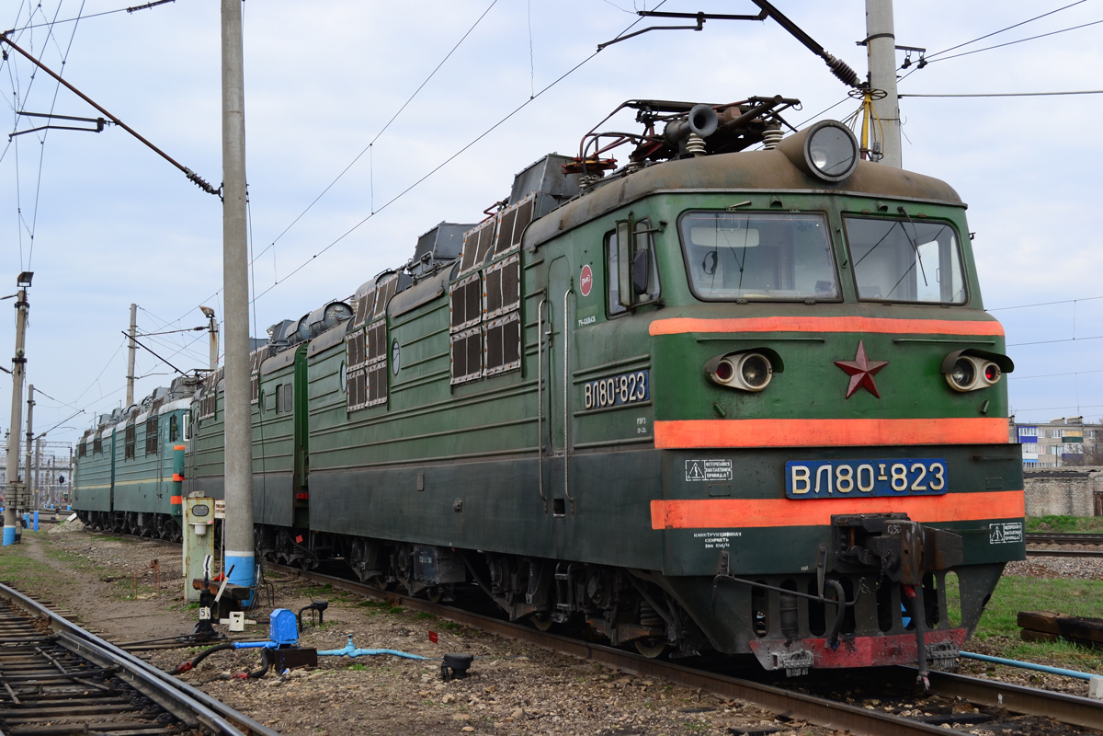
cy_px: 368
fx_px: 1471
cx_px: 552
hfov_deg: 41.1
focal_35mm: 48
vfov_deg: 28.1
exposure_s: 1/500
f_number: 6.3
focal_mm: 32
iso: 200
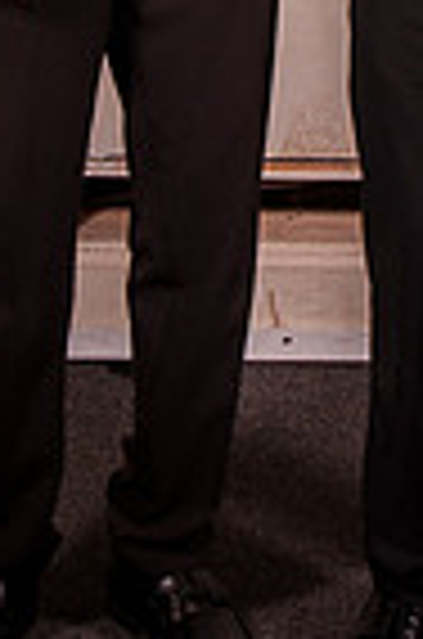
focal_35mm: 200
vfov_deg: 9.9
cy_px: -360
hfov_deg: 6.8
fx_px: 3542
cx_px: 322
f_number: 14
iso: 200
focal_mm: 42
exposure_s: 1/125
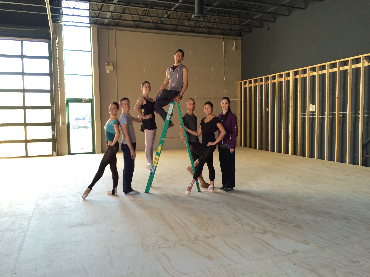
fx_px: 310
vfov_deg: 48.2
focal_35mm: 29
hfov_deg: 61.7
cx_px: 185
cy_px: 138
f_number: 2.2
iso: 64
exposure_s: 1/30
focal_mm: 4.15
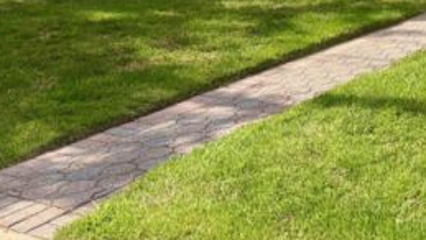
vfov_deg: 15.5
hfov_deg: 26.8
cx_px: 507
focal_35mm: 70
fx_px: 791
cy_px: -148
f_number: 1.6
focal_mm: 5.96
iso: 50
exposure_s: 1/2639
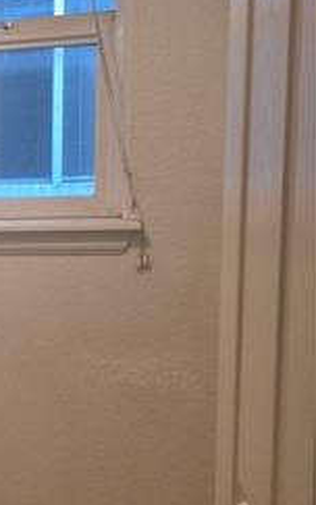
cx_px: -280
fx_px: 1060
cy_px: 322
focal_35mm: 77
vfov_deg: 26.7
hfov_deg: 14.6
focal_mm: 5.4
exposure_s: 1/120
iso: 800
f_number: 1.8
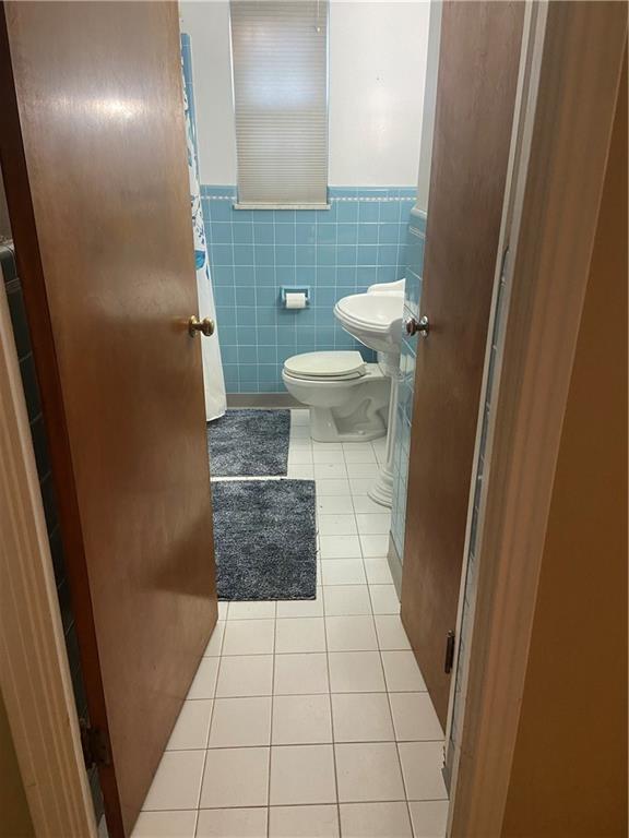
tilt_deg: -20.3
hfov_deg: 53.1
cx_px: 314
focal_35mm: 26
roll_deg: -0.2
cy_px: 419
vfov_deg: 67.3
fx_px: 630
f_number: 1.8
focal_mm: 4.25
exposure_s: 1/60
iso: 250
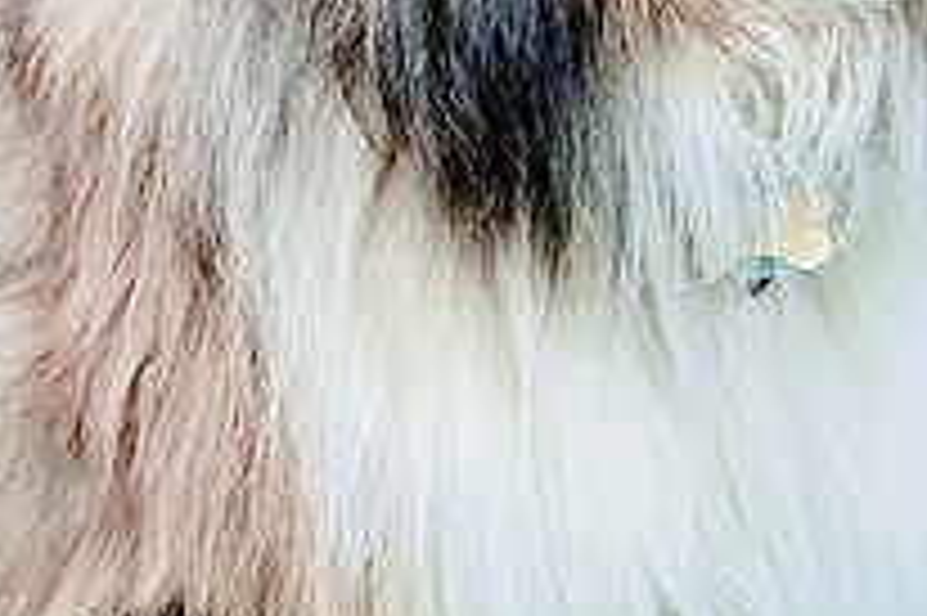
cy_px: -151
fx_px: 7616
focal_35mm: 296
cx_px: 364
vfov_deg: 4.6
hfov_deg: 7.0
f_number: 2.8
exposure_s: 1/1250
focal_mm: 70
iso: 200
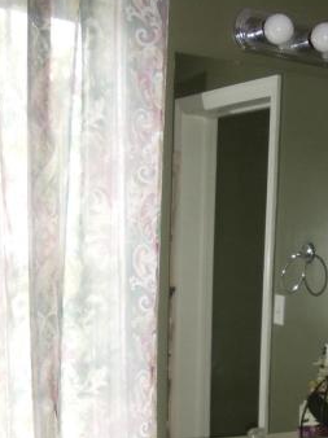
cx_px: 349
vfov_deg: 19.1
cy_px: 442
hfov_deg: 14.5
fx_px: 1265
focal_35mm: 100
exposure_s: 1/30
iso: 100
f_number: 3.5
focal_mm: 6
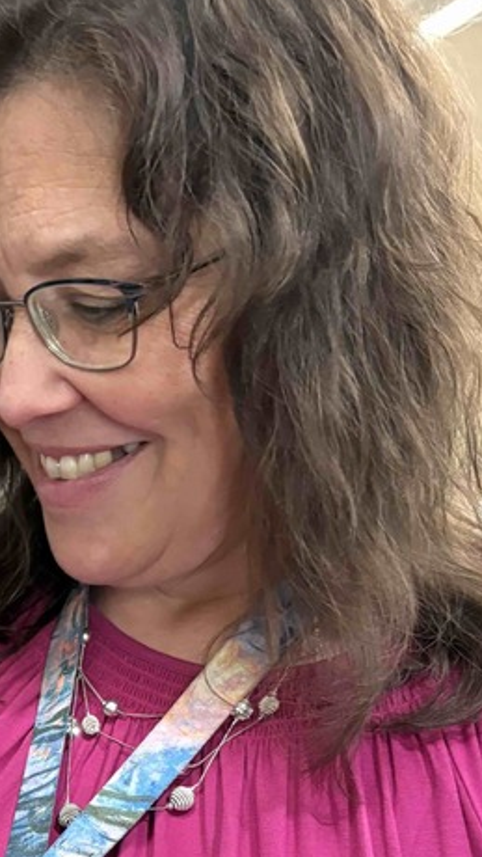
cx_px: -74
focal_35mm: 63
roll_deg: -2.8
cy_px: 784
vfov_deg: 31.6
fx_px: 1430
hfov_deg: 18.3
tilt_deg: -4.4
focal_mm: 5.96
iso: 500
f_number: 1.6
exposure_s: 1/60
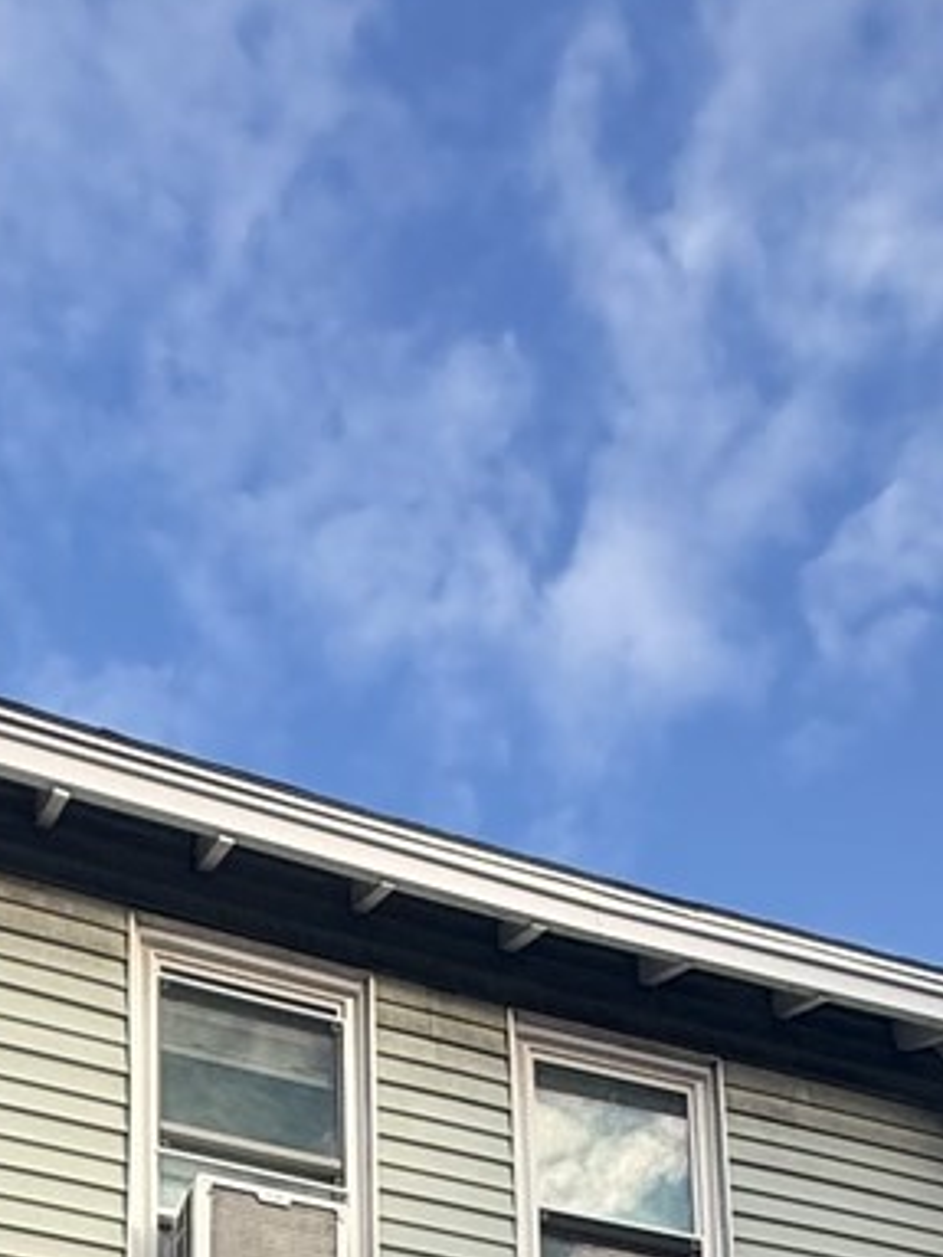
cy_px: 2154
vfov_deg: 22.8
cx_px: 478
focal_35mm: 56
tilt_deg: +11.2
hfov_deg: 26.1
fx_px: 2034
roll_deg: +1.5
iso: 50
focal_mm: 2.22
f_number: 2.2
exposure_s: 1/726
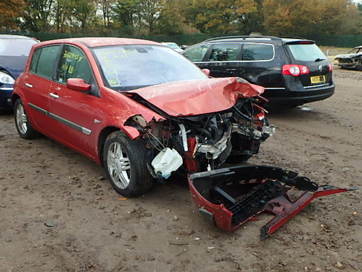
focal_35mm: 34
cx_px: 181
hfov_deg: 54.0
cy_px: 136
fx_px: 356
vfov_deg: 41.8
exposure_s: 1/80
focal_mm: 6
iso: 160
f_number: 4.9
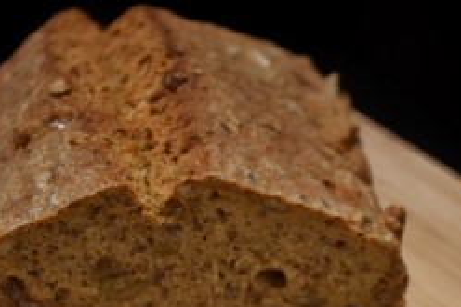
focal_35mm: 152
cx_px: 325
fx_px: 1951
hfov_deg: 13.4
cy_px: 402
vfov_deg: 8.8
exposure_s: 1/25
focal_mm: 35
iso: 360
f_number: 4.2
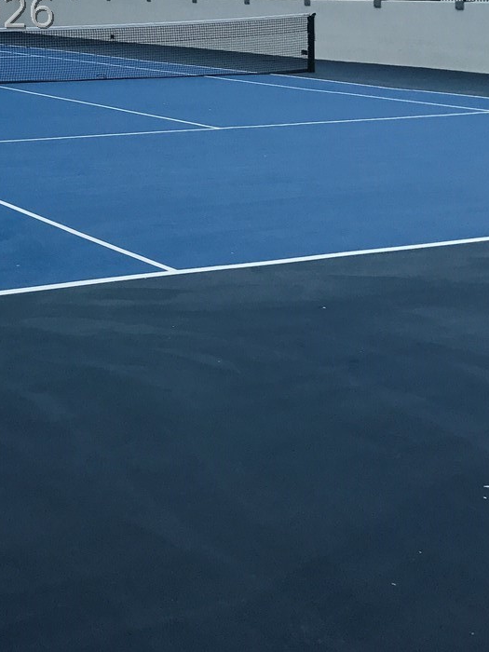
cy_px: 12
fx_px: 1205
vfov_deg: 28.5
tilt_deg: -0.5
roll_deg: -0.5
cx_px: -1
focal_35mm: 64
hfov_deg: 22.1
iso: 20
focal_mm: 3.99
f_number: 1.8
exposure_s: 1/2591
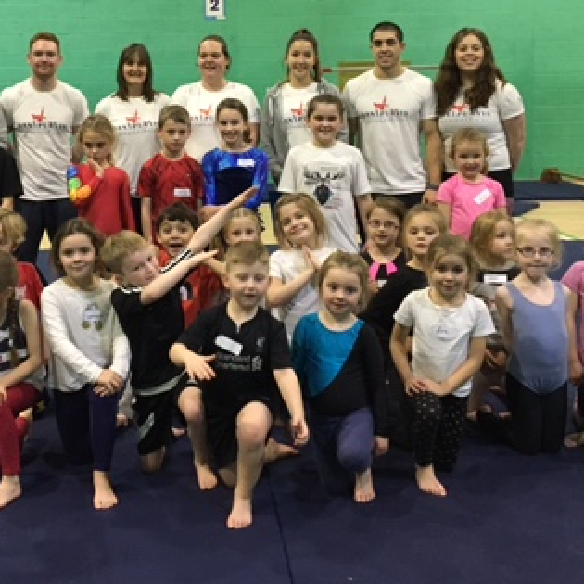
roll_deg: +0.9
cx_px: 204
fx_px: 993
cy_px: 159
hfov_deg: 32.6
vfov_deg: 32.3
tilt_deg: -4.9
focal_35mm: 52
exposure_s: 1/33
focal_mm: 4.15
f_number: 2.2
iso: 200
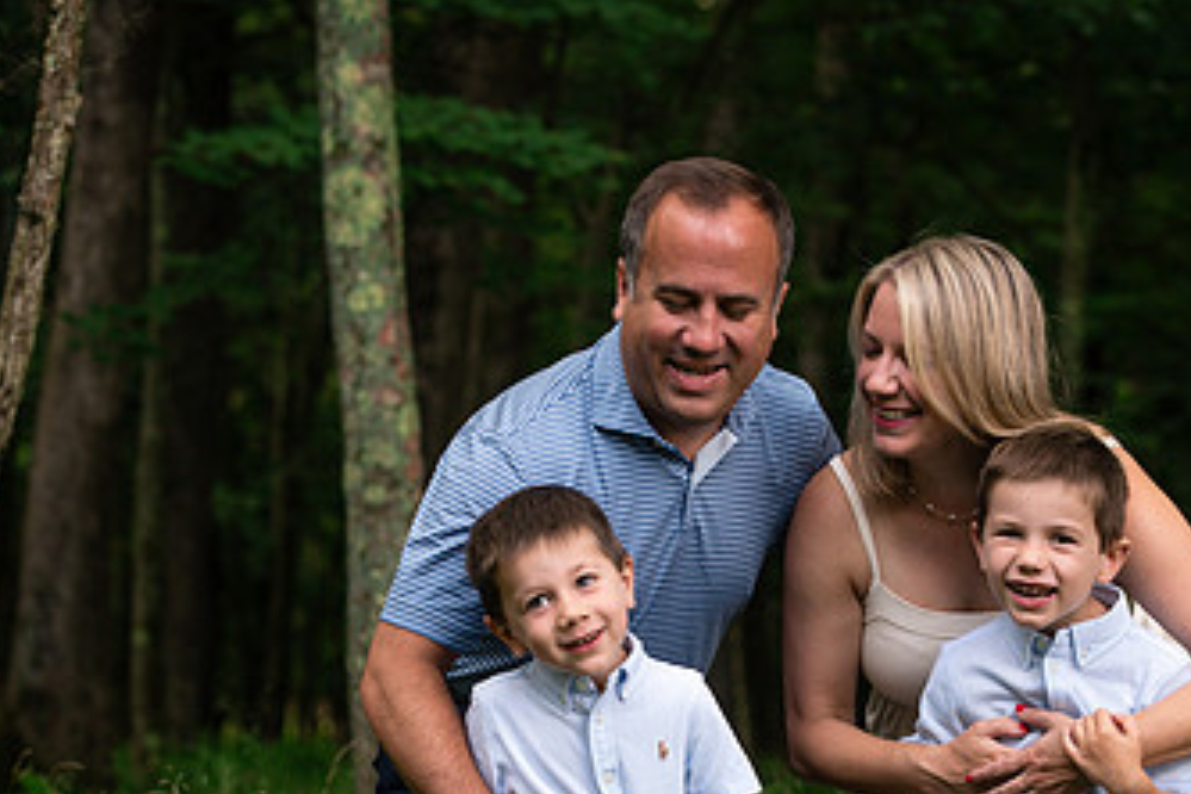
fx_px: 4896
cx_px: 755
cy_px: 681
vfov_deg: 9.2
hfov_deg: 13.9
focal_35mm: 148
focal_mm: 85
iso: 200
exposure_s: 1/200
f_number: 4
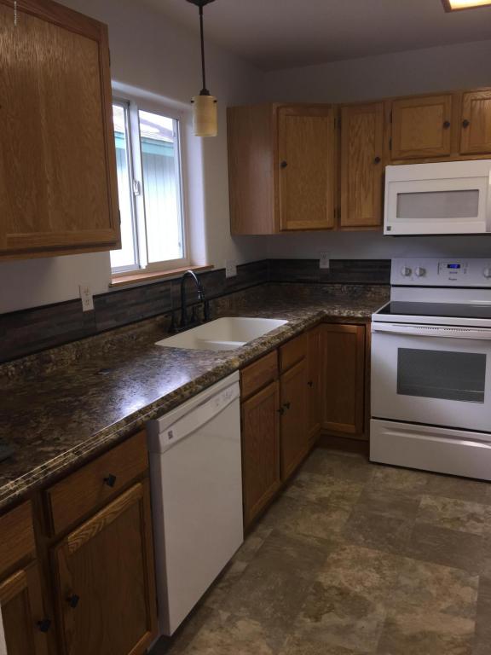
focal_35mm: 29
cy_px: 328
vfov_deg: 61.7
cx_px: 246
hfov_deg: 48.2
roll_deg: +2.1
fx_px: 548
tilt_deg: -10.8
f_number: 2.2
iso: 32
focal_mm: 4.15
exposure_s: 1/44
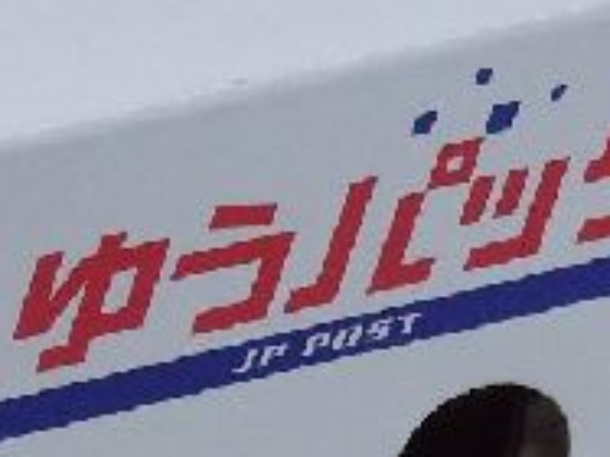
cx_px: 561
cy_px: 264
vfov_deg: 5.2
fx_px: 4984
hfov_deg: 7.0
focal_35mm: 283
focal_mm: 11.9
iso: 400
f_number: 4.4
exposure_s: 1/60
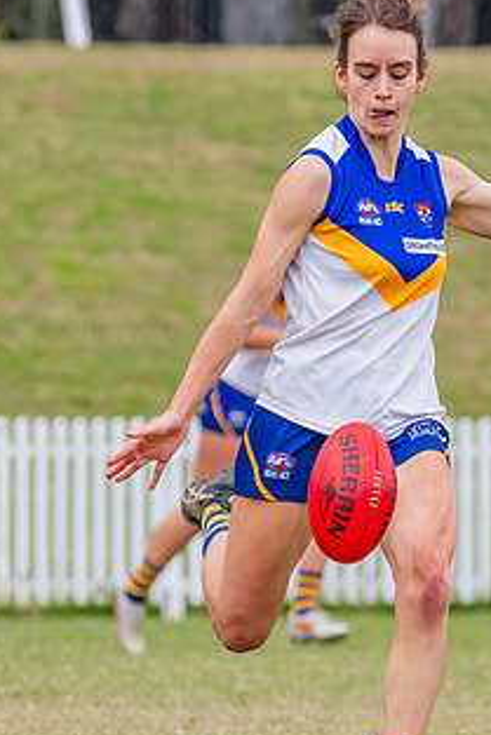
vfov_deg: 2.3
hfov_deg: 1.5
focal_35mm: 892
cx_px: 447
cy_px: 413
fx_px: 18227
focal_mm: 310
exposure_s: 1/1250
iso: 800
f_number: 8
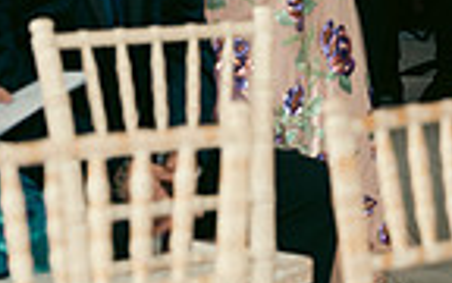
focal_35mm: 255
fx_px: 3141
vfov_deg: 5.1
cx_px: 706
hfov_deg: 8.0
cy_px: -71
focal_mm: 62
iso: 500
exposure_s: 1/160
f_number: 3.5
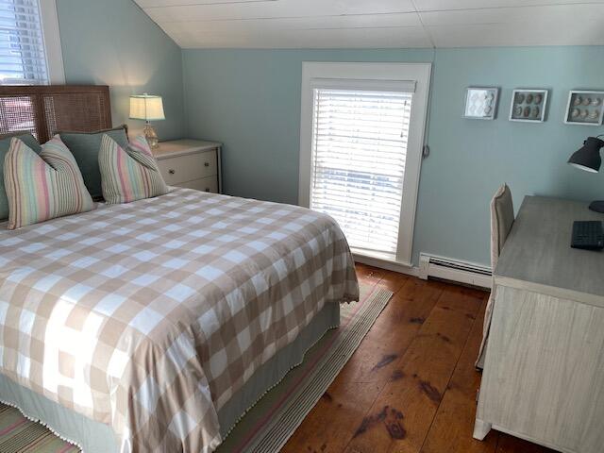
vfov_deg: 53.1
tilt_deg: -17.6
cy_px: 226
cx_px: 302
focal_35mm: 26
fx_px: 454
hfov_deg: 67.3
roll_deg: -1.1
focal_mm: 4.25
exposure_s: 1/128
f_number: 1.8
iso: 32
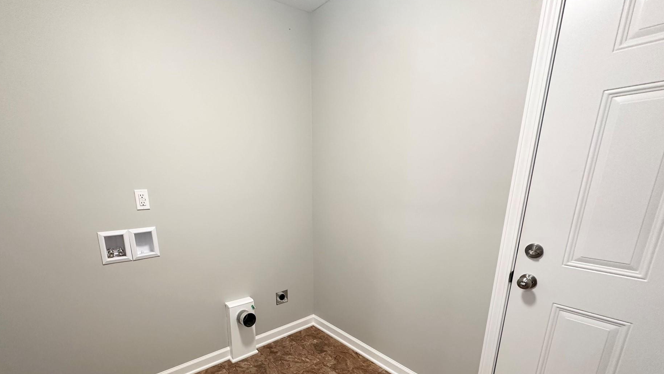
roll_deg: +1.5
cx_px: 296
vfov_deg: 62.0
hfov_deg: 95.5
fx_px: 299
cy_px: 256
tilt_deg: -15.2
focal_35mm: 17
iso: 200
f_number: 2.2
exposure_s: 1/60
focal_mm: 2.22
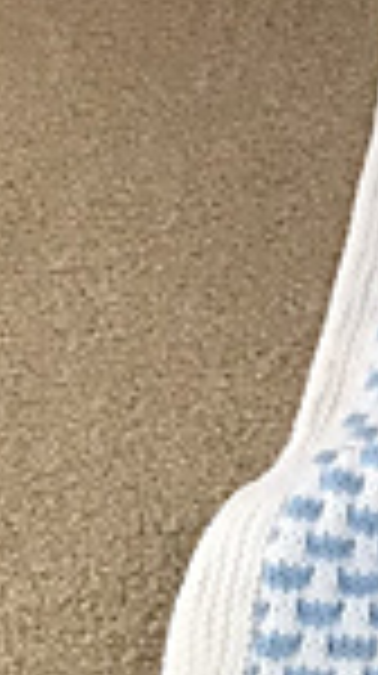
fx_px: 2575
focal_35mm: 144
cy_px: -162
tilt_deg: -46.1
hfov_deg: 8.3
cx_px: 472
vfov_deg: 14.4
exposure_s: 1/30
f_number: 2.4
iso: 125
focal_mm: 3.3
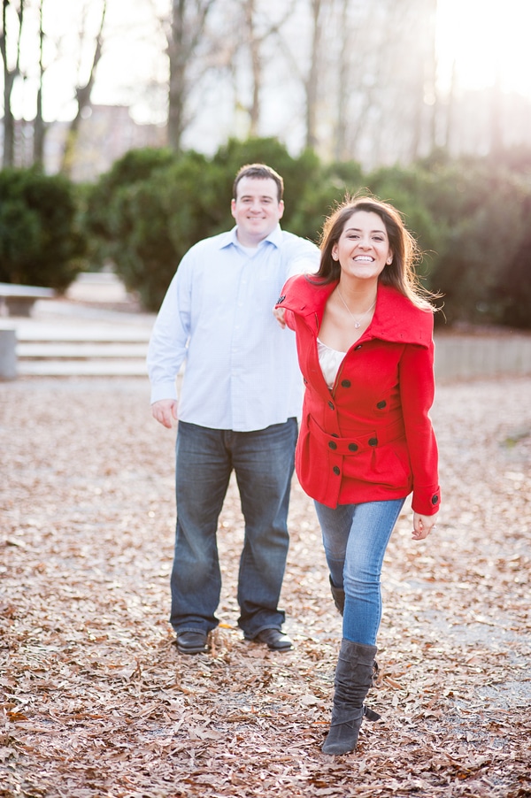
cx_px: 266
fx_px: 1883
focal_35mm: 85
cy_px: 399
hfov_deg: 16.0
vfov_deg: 23.9
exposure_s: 1/250
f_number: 2.2
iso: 160
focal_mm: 85
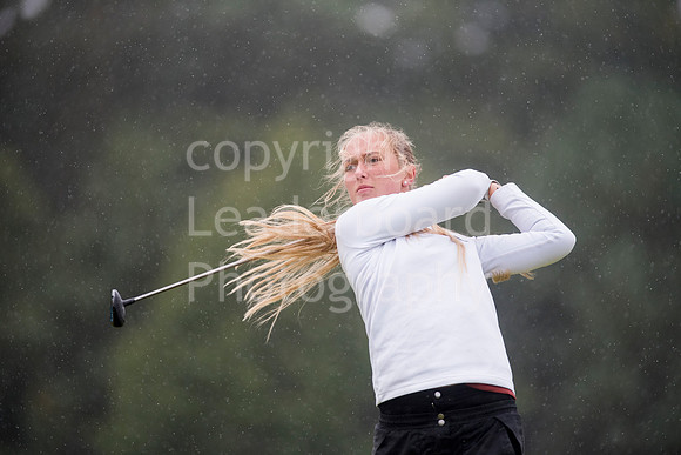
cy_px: 228
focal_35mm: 300
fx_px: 5676
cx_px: 340
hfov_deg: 6.9
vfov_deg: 4.6
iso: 1250
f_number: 4
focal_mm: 300
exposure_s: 1/4000
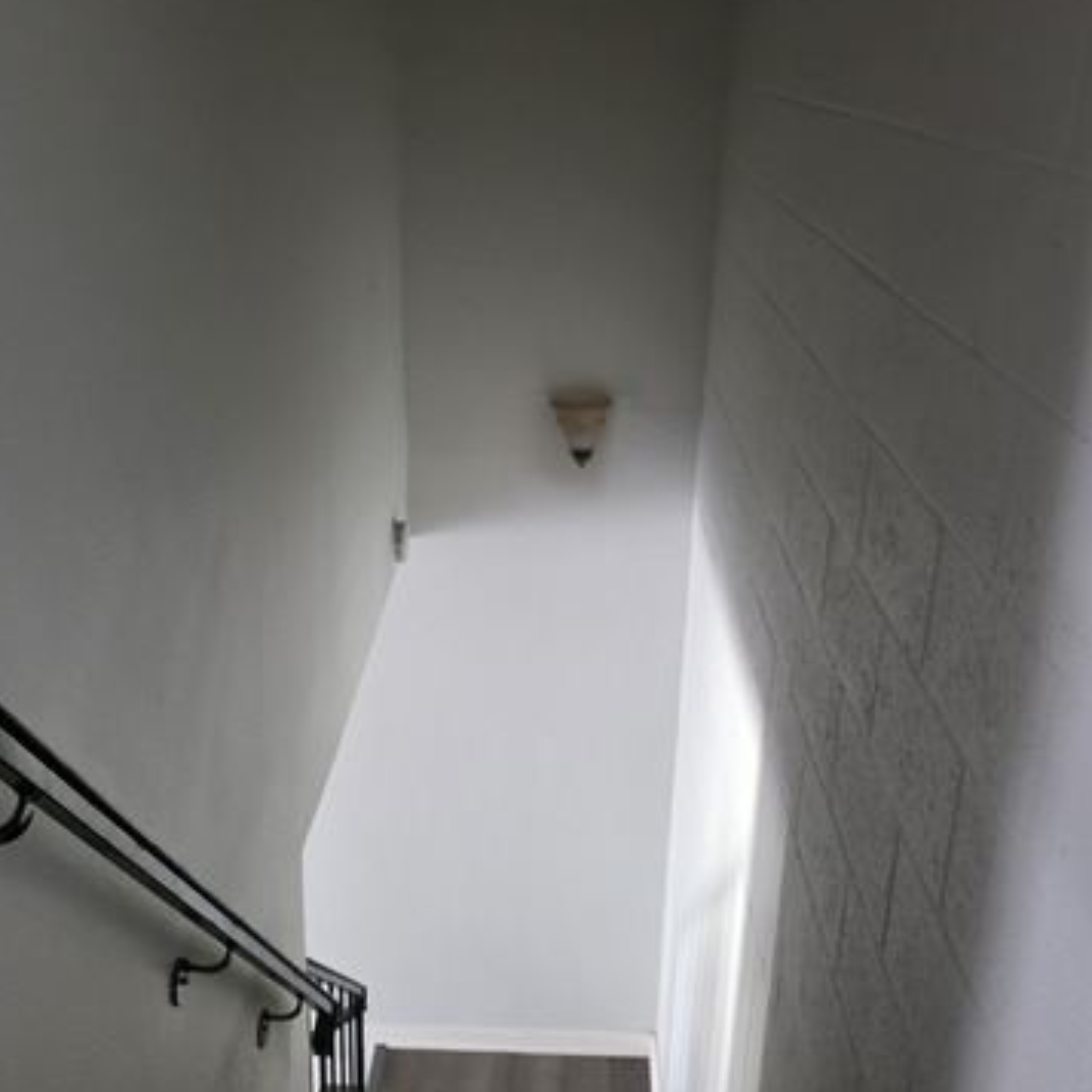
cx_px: 538
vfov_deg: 43.8
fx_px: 1356
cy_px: 607
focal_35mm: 38
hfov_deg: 43.9
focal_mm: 6.3
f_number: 1.7
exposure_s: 1/120
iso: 1250
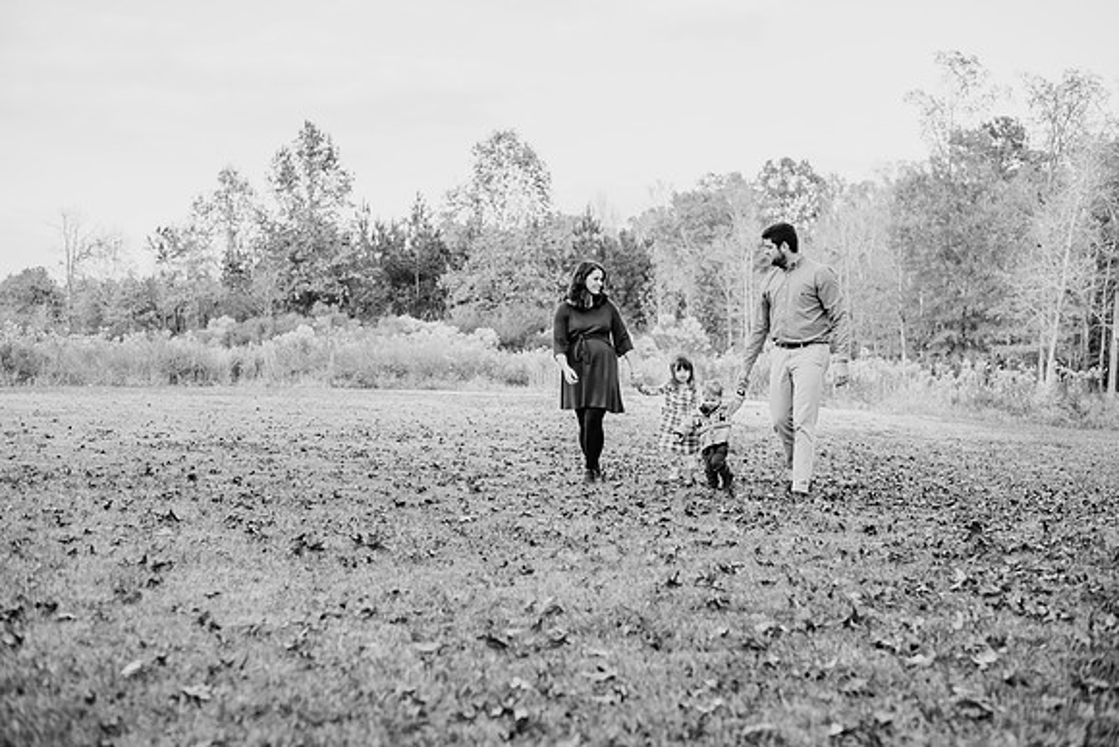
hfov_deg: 39.6
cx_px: 560
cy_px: 374
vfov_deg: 27.0
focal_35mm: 50
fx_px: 1554
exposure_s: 1/1000
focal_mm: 50
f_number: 2.8
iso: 500
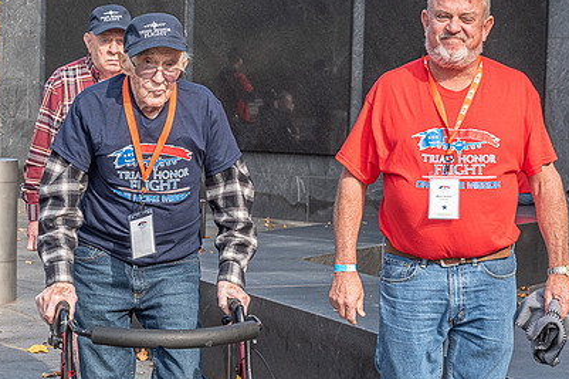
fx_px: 1501
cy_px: 184
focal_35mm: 95
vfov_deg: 14.4
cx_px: 159
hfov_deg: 21.3
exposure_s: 1/320
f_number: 9
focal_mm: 52
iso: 500
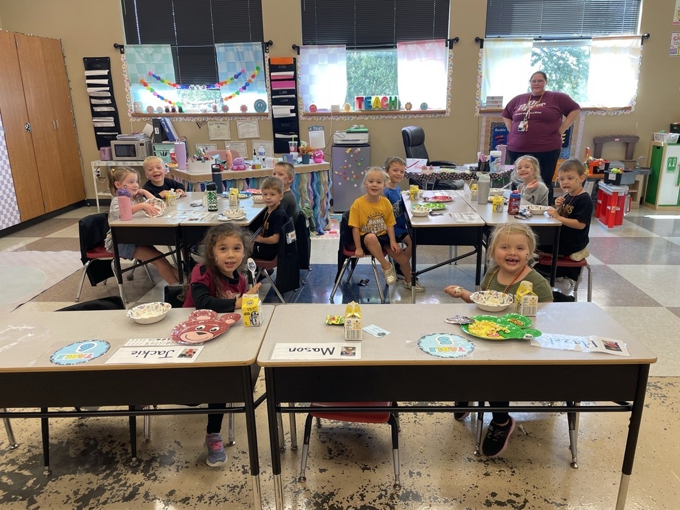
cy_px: 255
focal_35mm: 26
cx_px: 340
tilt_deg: -17.5
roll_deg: +0.3
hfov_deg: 67.3
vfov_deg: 53.1
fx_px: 511
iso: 64
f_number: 1.6
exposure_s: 1/60
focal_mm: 4.2
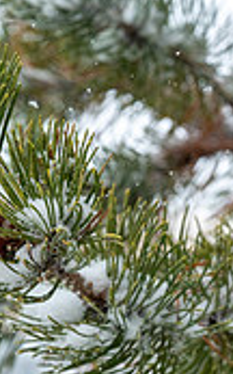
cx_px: 155
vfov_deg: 14.0
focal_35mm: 150
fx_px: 1525
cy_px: 187
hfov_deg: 8.7
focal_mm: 44
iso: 400
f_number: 5.6
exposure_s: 1/1600
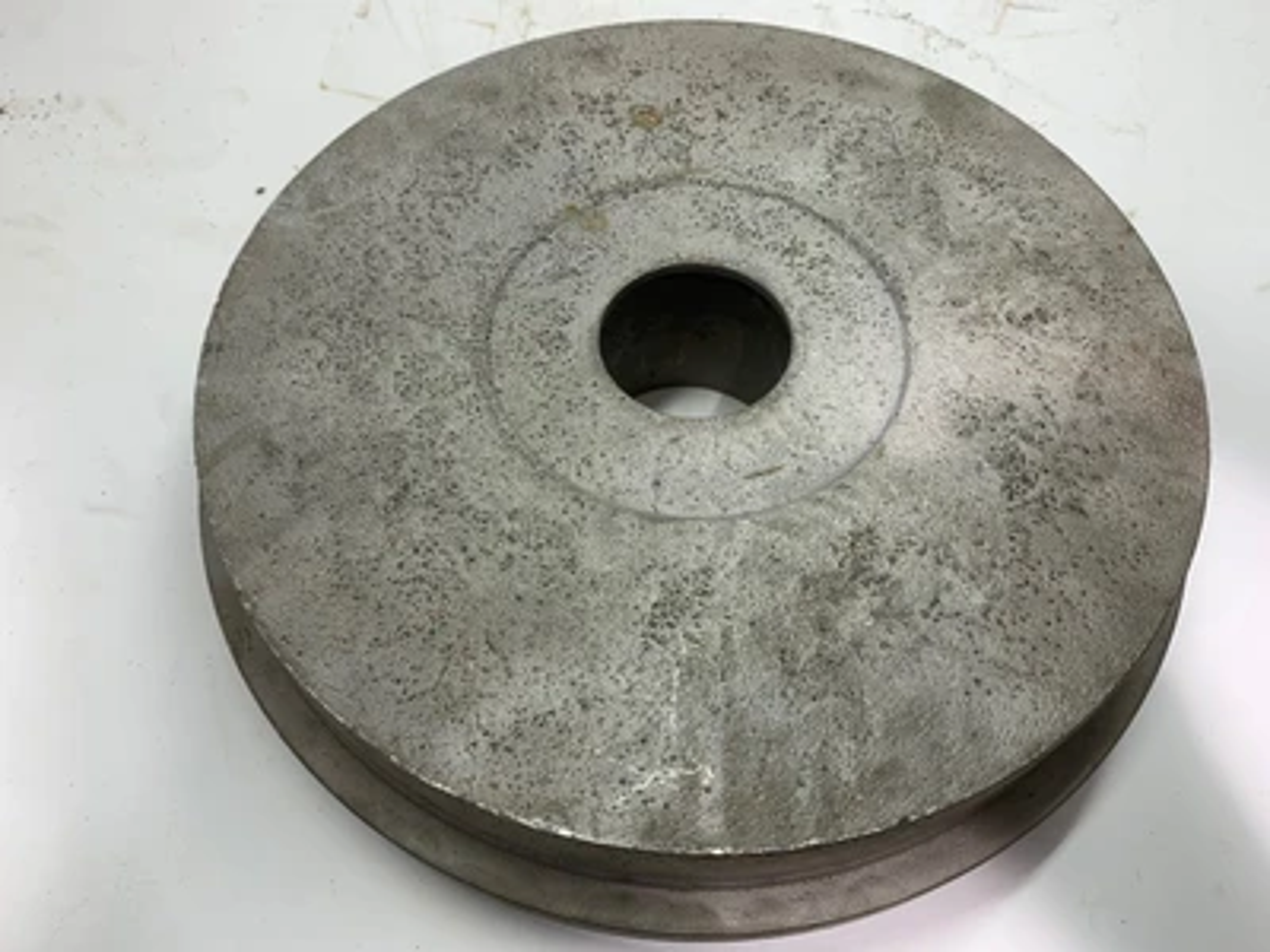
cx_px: 635
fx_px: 954
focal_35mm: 26
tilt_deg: -60.6
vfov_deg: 53.1
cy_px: 476
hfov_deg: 67.3
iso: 25
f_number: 1.8
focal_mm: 4.25
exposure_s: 1/120
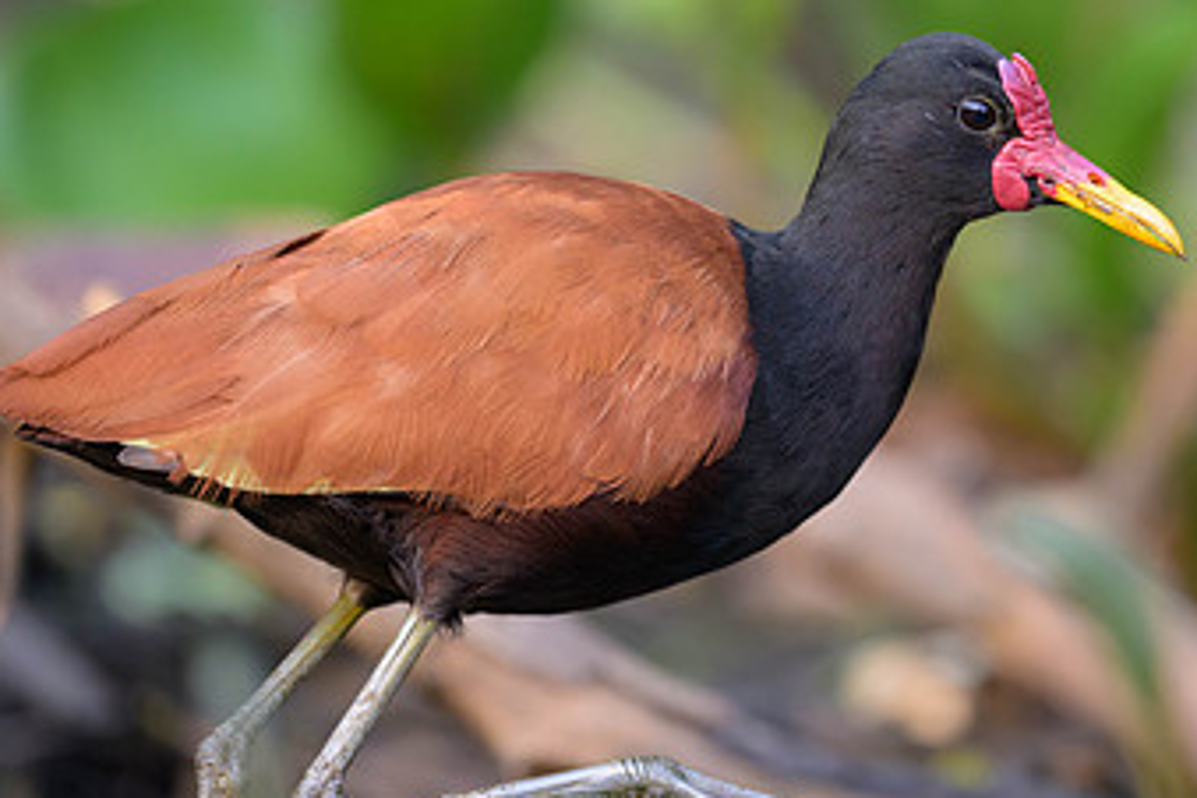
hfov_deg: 2.3
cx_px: 907
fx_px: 29989
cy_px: 208
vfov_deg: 1.5
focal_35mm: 902
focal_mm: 400
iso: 1100
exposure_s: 1/1600
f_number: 2.8
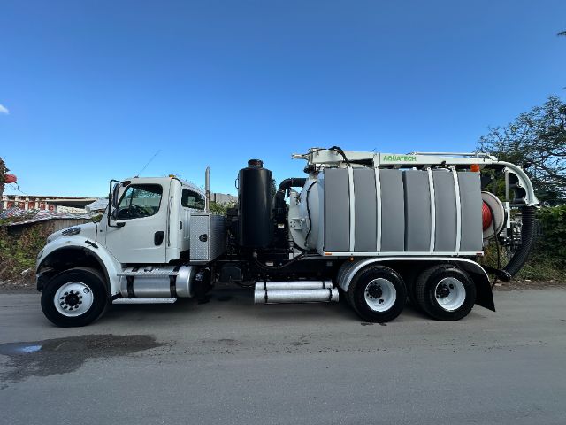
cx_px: 283
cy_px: 212
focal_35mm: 14
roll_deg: -1.0
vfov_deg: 85.7
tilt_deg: +4.4
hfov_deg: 102.1
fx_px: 229
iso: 40
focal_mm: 2.22
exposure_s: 1/831
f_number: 2.2
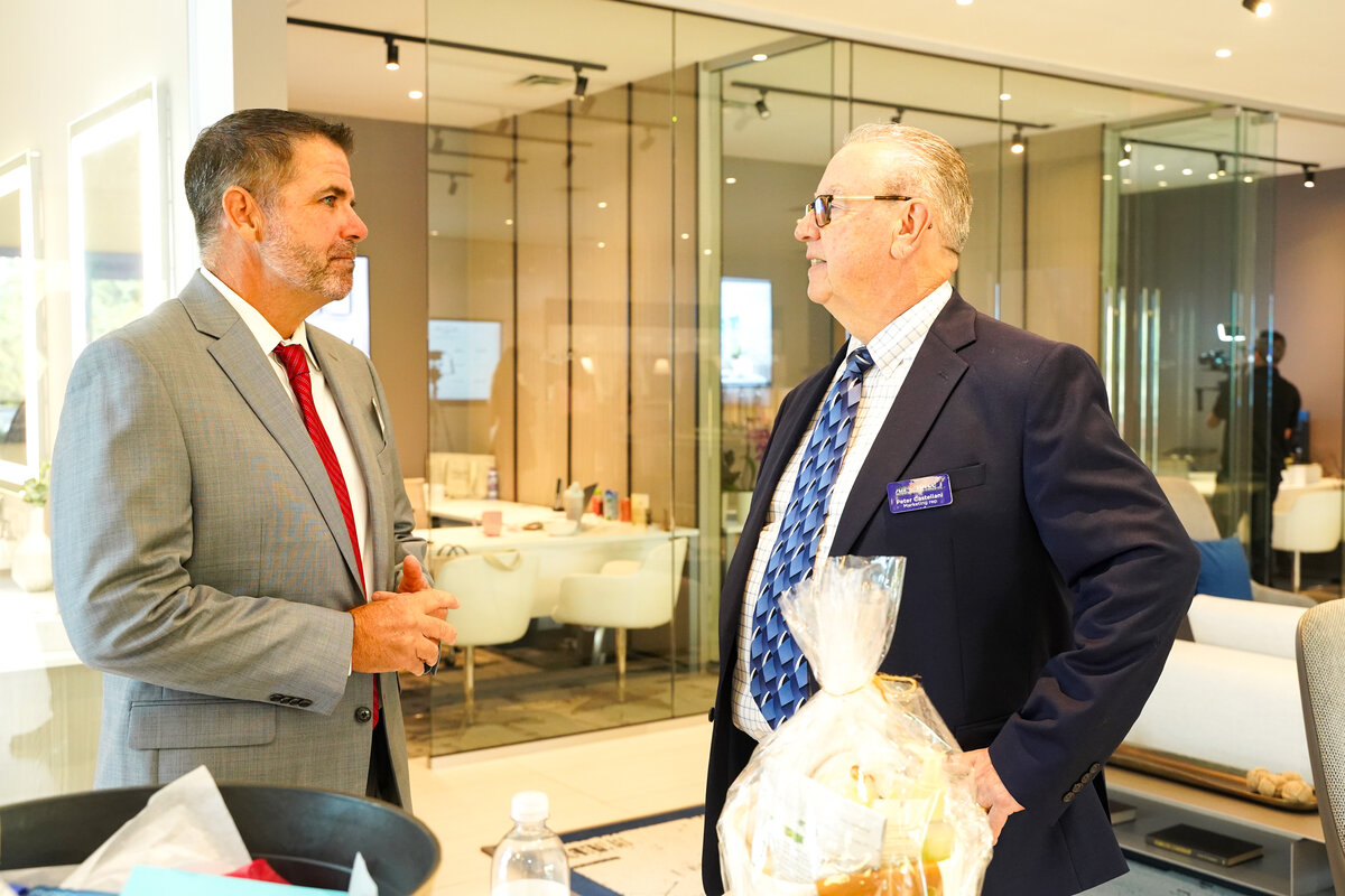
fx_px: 1494
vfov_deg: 33.4
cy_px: 448
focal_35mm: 40
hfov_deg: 48.5
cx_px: 672
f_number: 5
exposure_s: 1/125
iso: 4000
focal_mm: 40
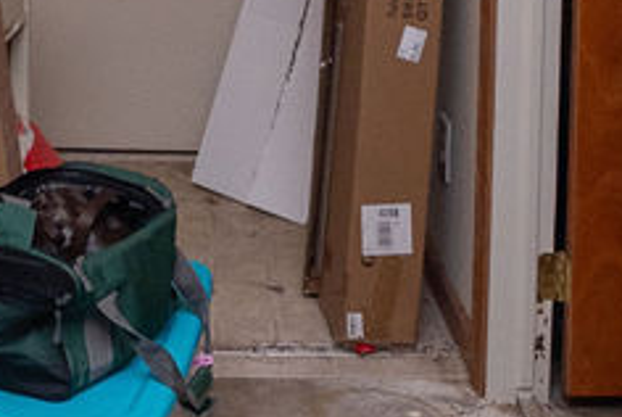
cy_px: -215
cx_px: 171
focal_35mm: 65
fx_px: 1124
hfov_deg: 30.5
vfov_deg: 18.5
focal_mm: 10
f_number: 5
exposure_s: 1/200
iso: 500
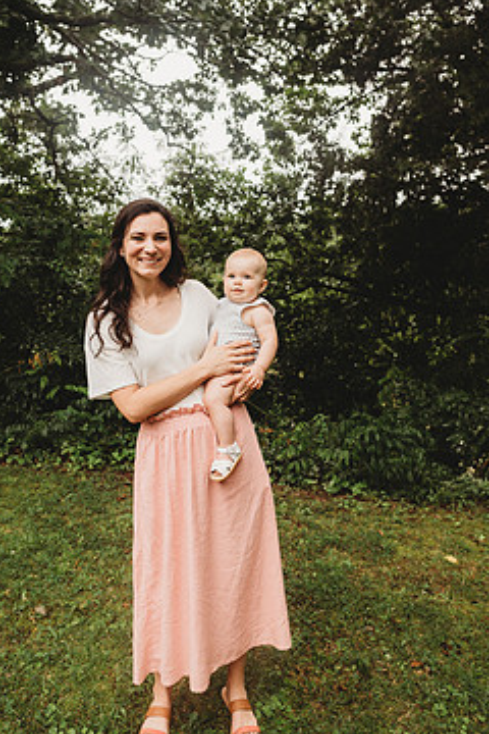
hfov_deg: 43.4
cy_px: 326
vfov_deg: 61.8
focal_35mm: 30
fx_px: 611
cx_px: 194
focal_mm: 24
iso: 400
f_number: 3.5
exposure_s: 1/160
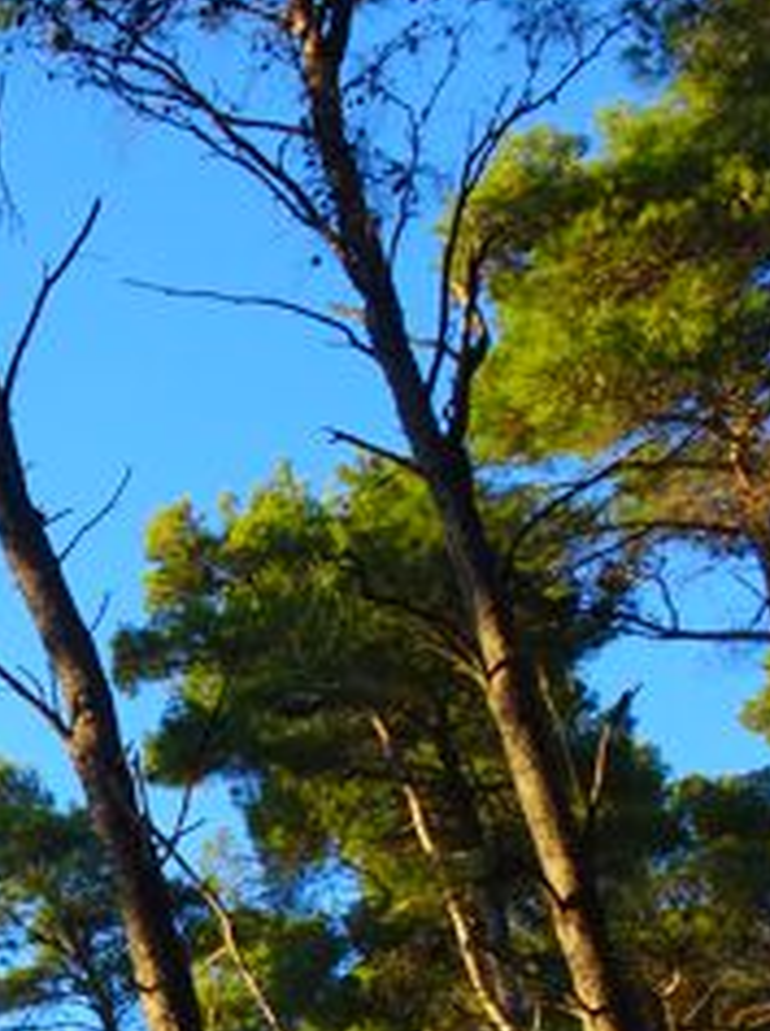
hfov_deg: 18.8
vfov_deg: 26.9
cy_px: 831
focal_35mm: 71
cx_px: -294
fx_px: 2111
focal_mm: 4.1
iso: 80
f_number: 5
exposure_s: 1/100
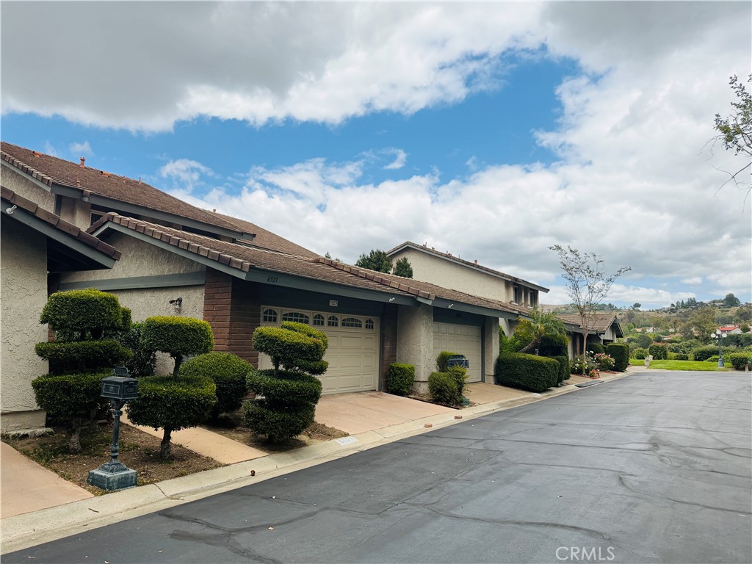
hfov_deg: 71.6
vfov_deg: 56.8
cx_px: 376
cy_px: 282
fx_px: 521
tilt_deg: +6.4
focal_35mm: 24
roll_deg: -1.0
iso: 100
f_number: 1.78
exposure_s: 1/2611
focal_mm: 6.76
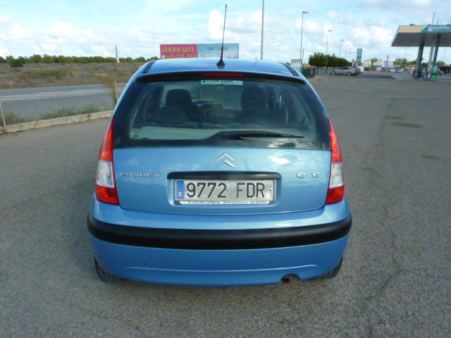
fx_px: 326
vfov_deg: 54.9
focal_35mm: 25
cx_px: 226
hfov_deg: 69.4
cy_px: 169
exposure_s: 1/1300
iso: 800
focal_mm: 4.1
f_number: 6.3
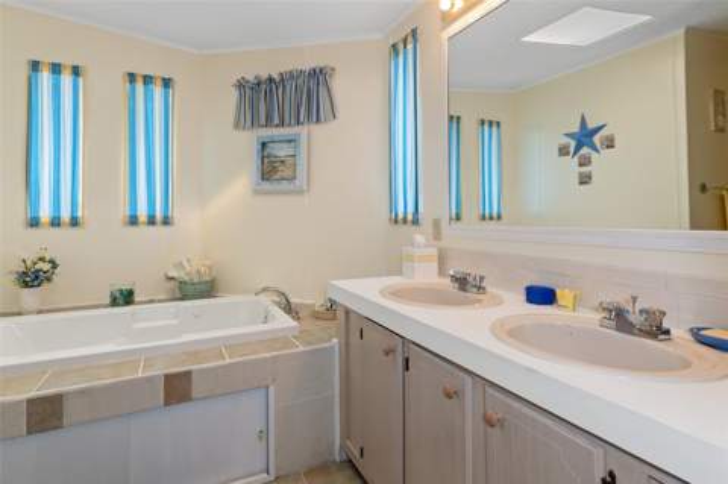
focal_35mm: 18
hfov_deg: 90.1
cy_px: 242
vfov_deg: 67.3
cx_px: 364
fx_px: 364
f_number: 8
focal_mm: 12
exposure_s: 1/2.5
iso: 320
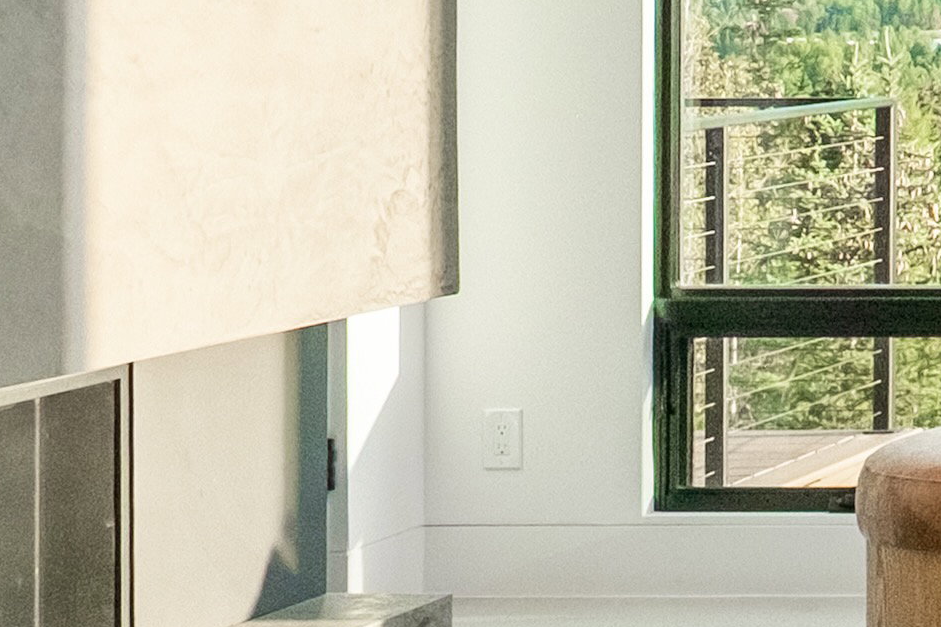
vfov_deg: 10.6
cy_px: -226
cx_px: 2150
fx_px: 3293
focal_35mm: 126
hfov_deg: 13.0
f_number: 9
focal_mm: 12.6
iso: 400
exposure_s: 1/250
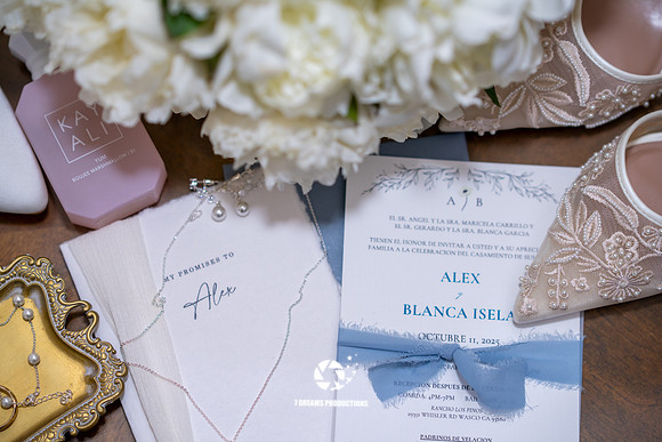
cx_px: 331
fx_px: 1563
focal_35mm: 85
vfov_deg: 16.1
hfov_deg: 23.9
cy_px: 221
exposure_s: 1/125
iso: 250
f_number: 2
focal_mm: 85
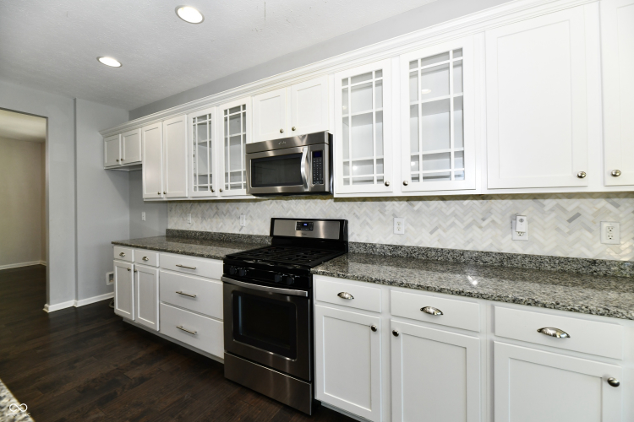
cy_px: 211
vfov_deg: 81.2
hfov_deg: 104.3
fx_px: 247
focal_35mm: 14
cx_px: 317
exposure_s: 1/60
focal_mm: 14
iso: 640
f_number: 6.3
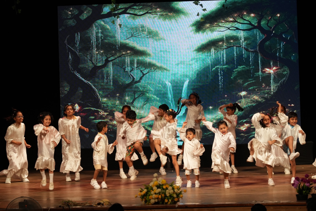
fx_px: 921
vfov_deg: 13.0
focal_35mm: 105
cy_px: 106
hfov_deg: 19.5
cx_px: 158
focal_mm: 105
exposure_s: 1/160
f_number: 5
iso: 2000
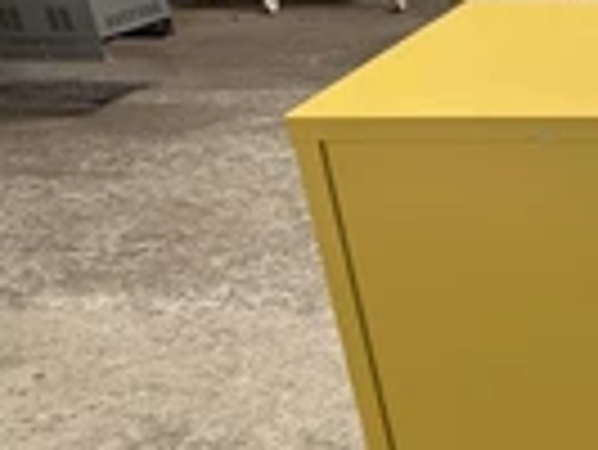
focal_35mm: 72
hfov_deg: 22.9
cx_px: 850
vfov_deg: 18.9
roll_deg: +1.3
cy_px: 590
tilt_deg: -34.6
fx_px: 1245
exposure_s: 1/60
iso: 250
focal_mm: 6.76
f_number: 1.78
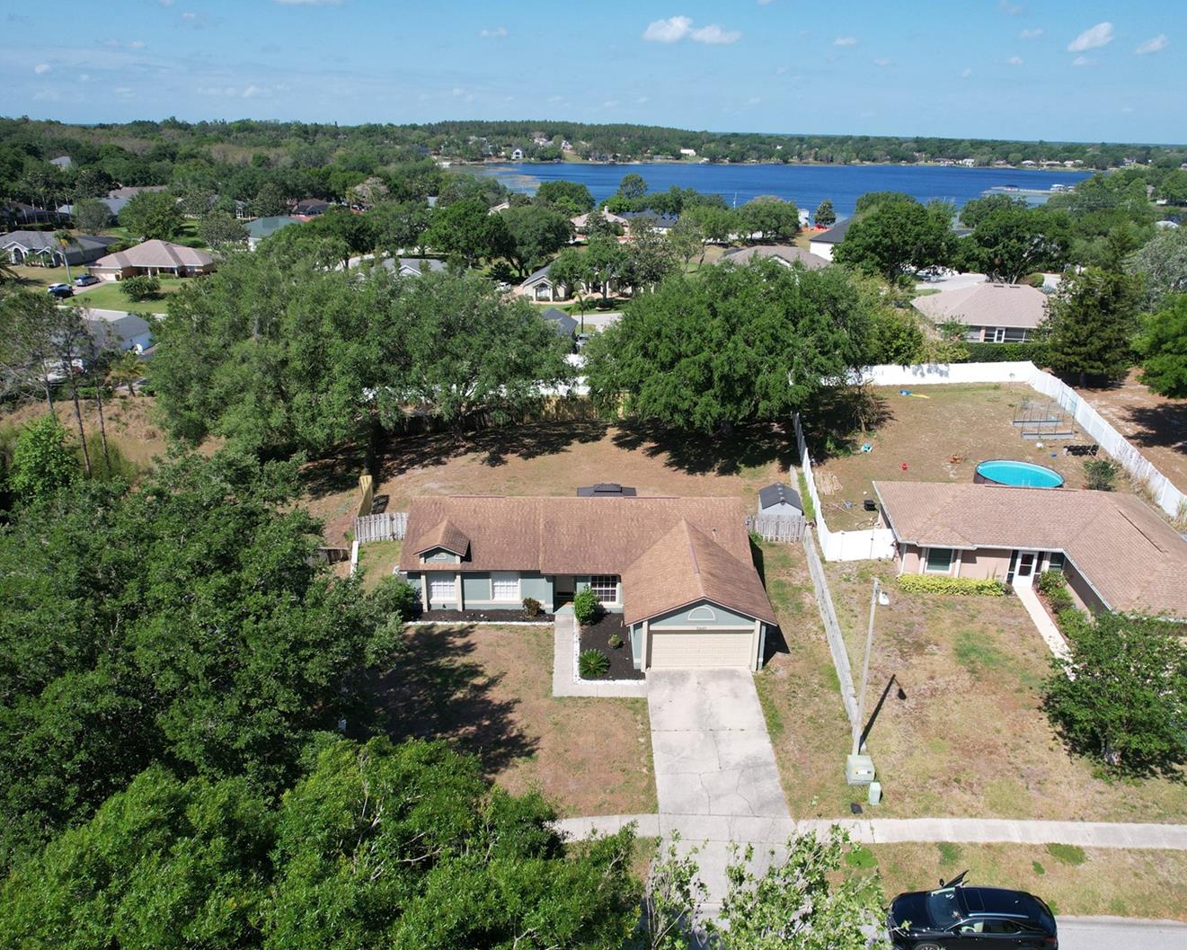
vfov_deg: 56.8
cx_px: 597
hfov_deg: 68.1
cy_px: 474
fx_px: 878
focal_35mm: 25
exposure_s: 1/2000
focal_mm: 8.38
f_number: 2.8
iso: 120
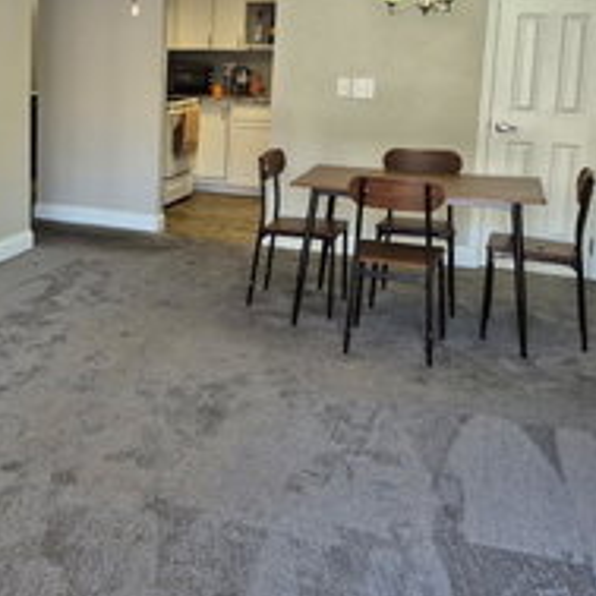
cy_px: 167
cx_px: 61
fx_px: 896
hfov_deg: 34.7
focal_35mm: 46
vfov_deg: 36.1
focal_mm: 5.4
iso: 160
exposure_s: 1/120
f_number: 1.8
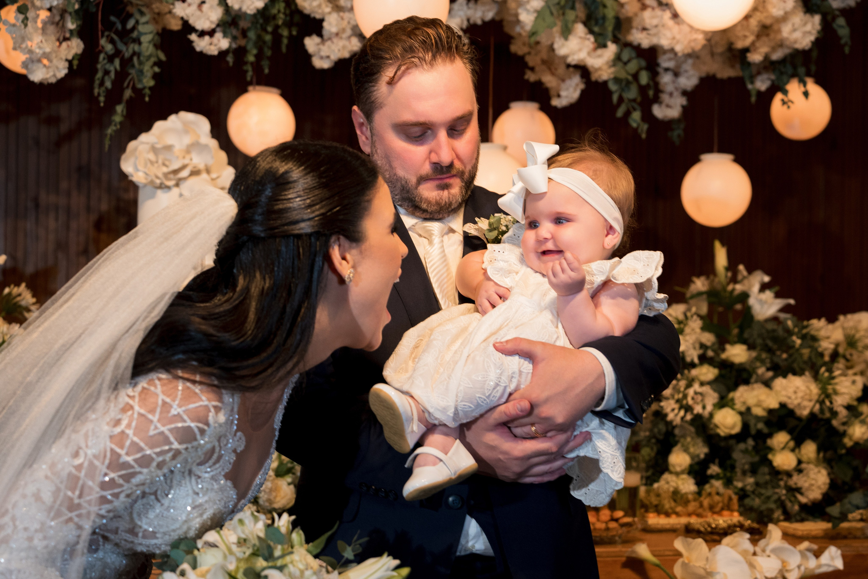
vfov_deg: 28.3
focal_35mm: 48
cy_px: 325
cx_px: 440
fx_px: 1149
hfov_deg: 41.4
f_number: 3.5
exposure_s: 1/200
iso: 1600
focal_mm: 42
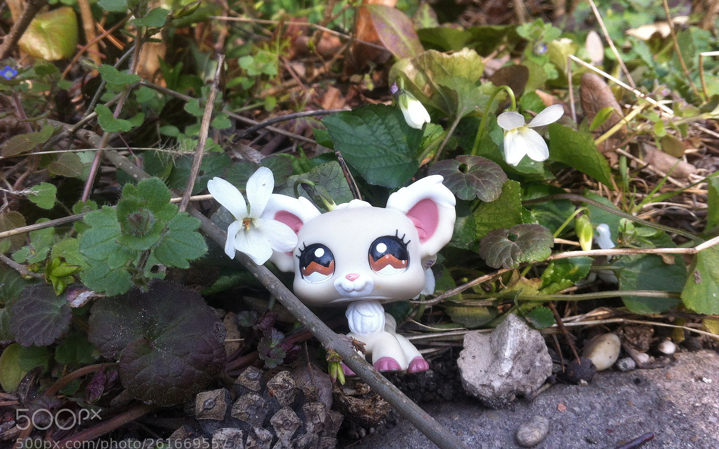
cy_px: 205
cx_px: 356
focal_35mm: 38
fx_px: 745
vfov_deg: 33.6
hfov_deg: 51.5
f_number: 2.8
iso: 80
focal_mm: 3.85
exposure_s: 1/402
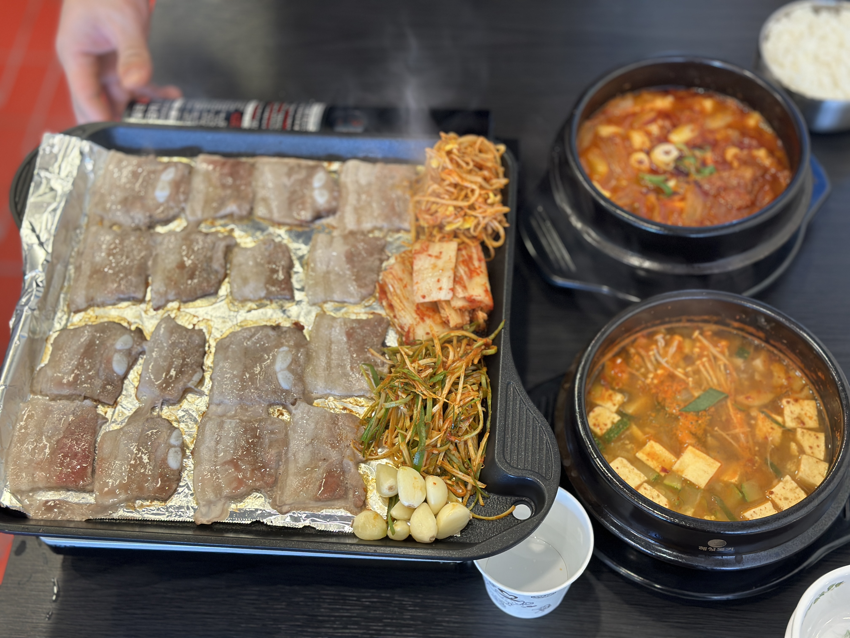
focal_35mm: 48
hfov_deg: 39.7
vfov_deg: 30.3
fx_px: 1179
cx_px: 425
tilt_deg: -57.6
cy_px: 319
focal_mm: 6.86
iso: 80
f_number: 1.78
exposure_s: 1/60
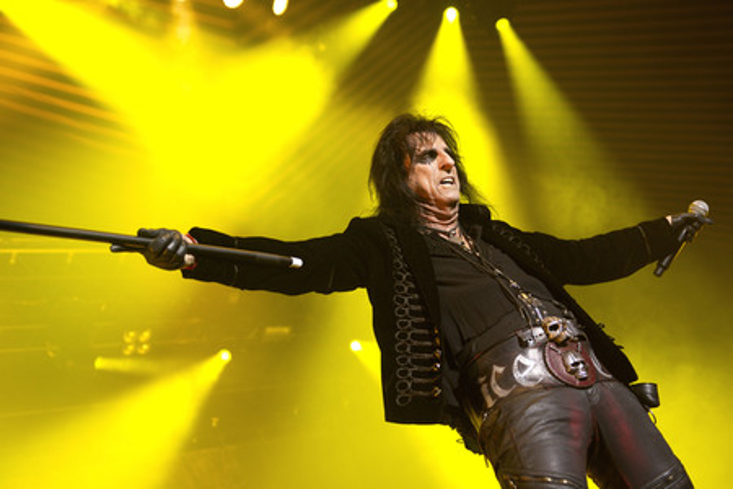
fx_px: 896
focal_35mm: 44
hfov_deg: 44.5
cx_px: 366
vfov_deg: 30.5
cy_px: 244
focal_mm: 44
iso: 1600
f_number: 3.5
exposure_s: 1/400
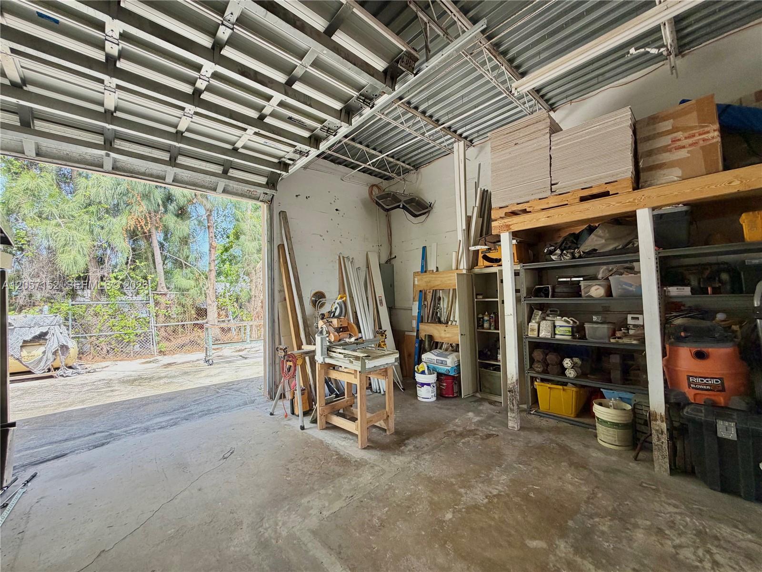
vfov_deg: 85.7
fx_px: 308
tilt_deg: +2.3
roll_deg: +1.8
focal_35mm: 14
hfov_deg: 102.1
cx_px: 381
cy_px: 286
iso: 80
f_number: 2.2
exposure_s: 1/121
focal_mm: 2.22
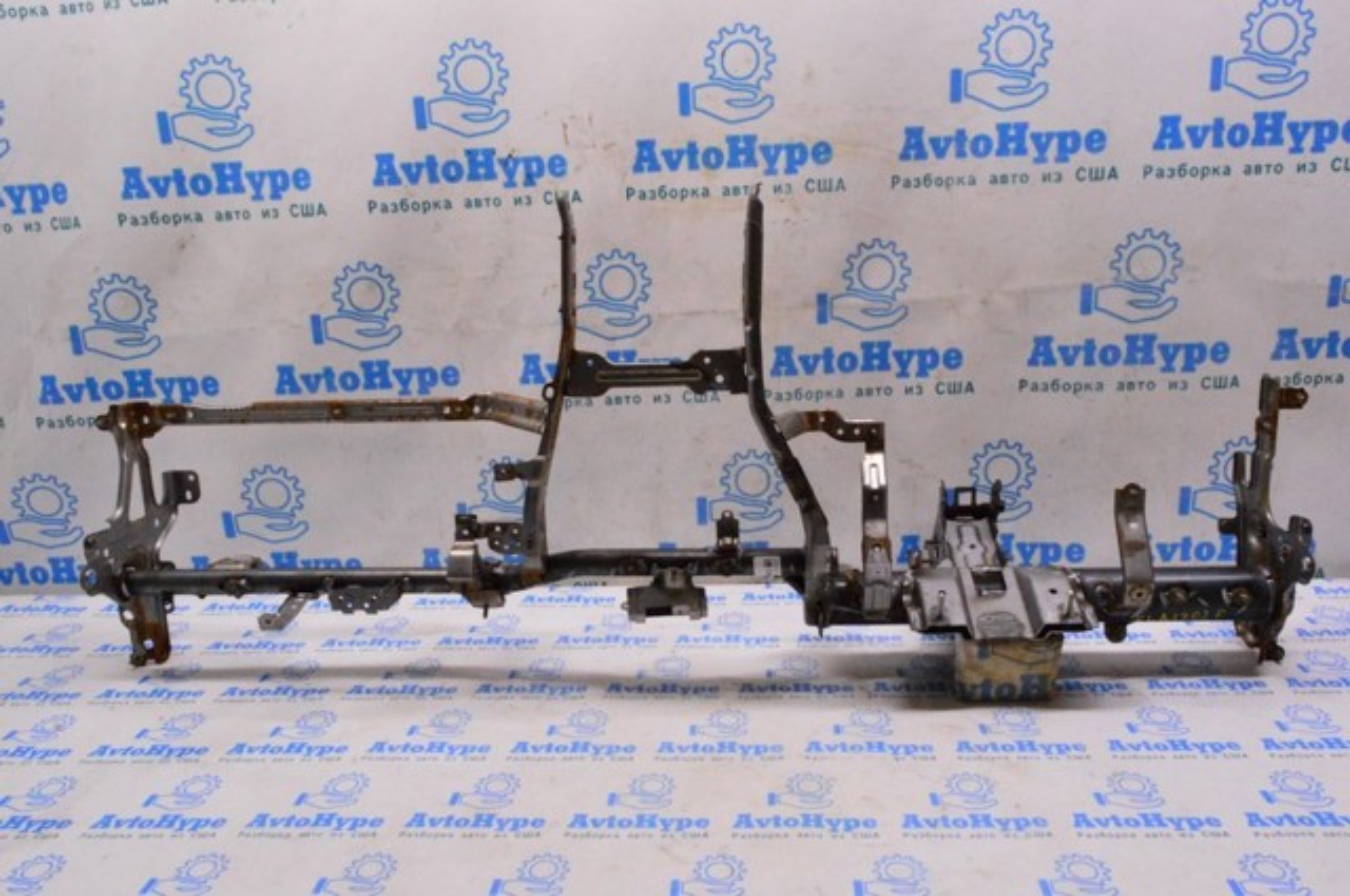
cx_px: 675
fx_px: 1011
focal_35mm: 27
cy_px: 448
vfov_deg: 47.8
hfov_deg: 67.4
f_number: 22
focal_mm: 18
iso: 6400
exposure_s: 1/40
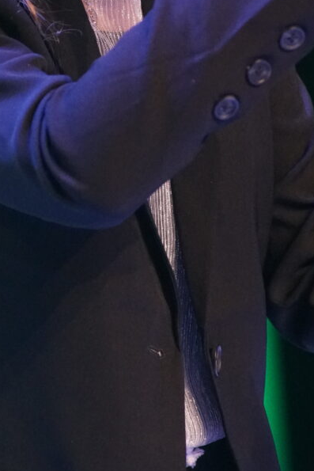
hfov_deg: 2.1
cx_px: 122
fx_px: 8433
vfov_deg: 3.2
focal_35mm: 645
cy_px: 115
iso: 6400
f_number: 4.5
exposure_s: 1/250
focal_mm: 200
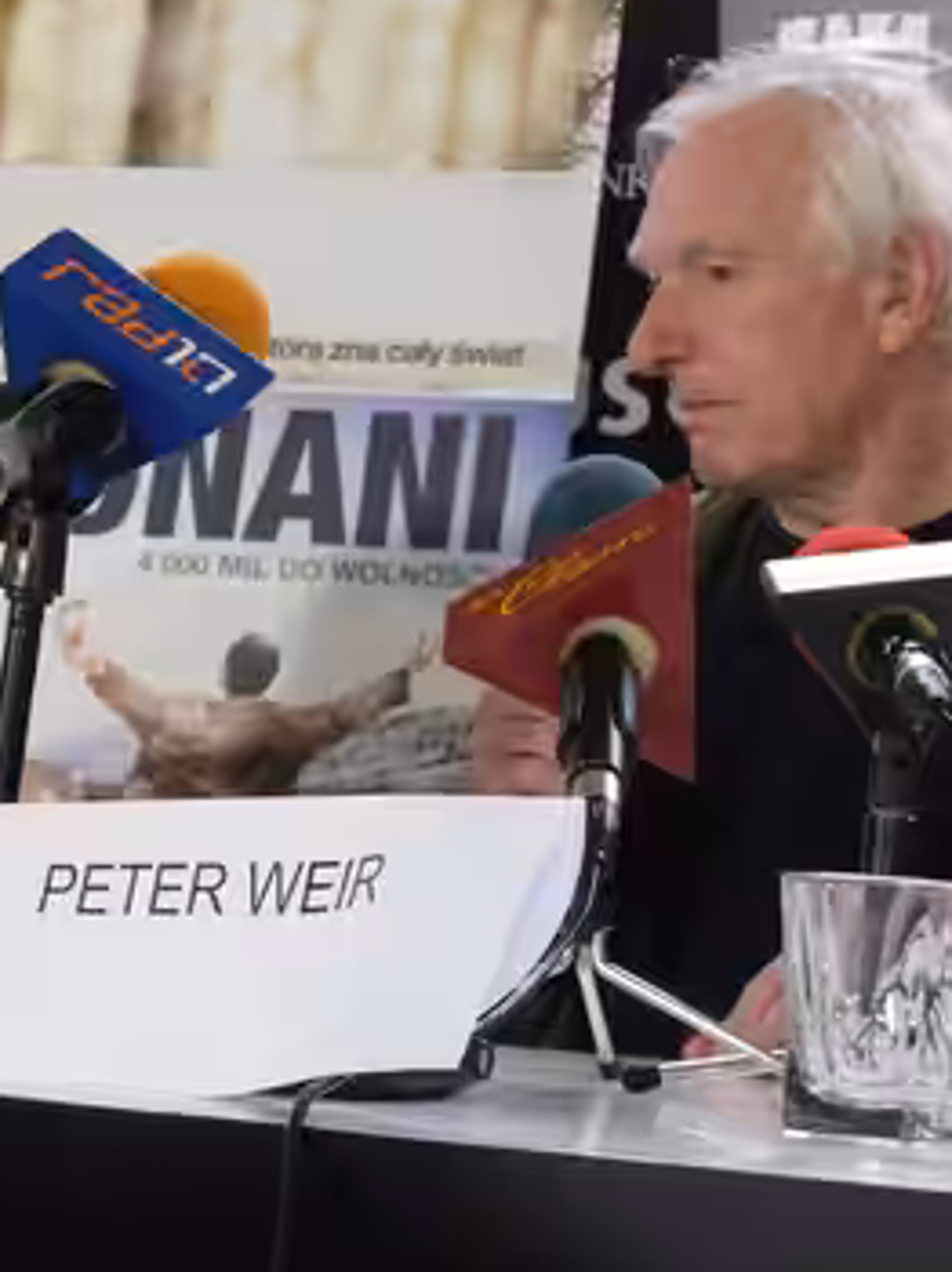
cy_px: 629
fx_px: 3855
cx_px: 469
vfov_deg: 18.7
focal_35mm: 105
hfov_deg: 14.1
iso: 400
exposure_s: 1/39
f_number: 5.3
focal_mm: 18.16
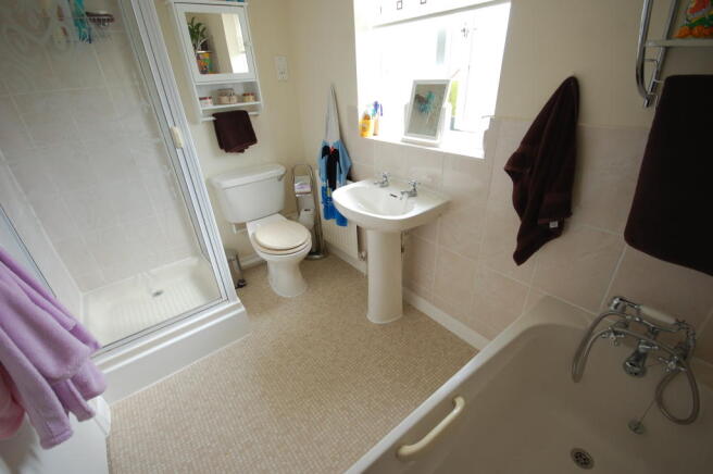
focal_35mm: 15
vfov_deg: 77.2
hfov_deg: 100.4
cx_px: 356
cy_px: 237
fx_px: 297
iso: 400
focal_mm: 10
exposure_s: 1/80
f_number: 4.5
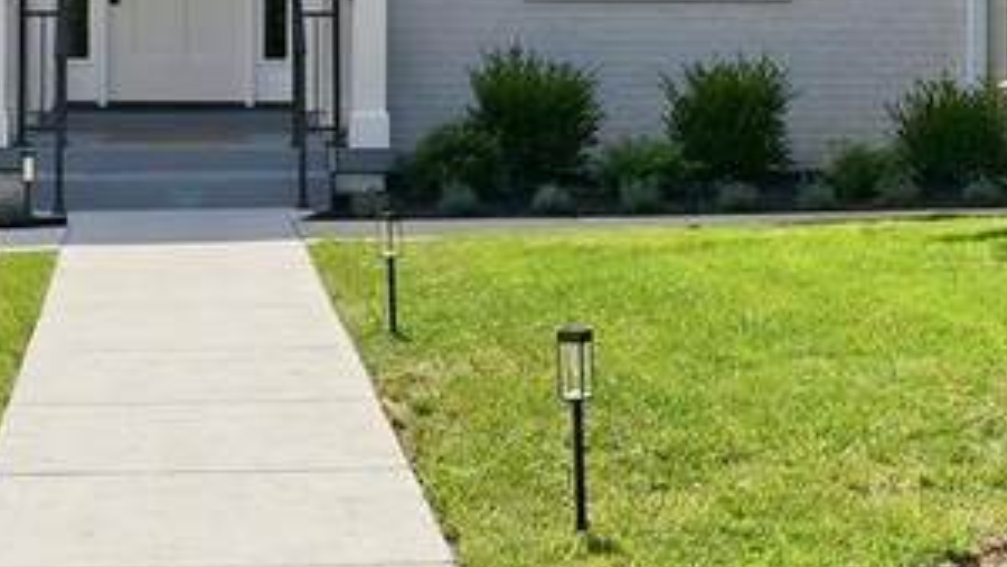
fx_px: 2571
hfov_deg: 21.8
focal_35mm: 96
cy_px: -339
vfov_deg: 11.9
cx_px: 148
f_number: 5
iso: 80
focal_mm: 21.5
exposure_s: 1/500
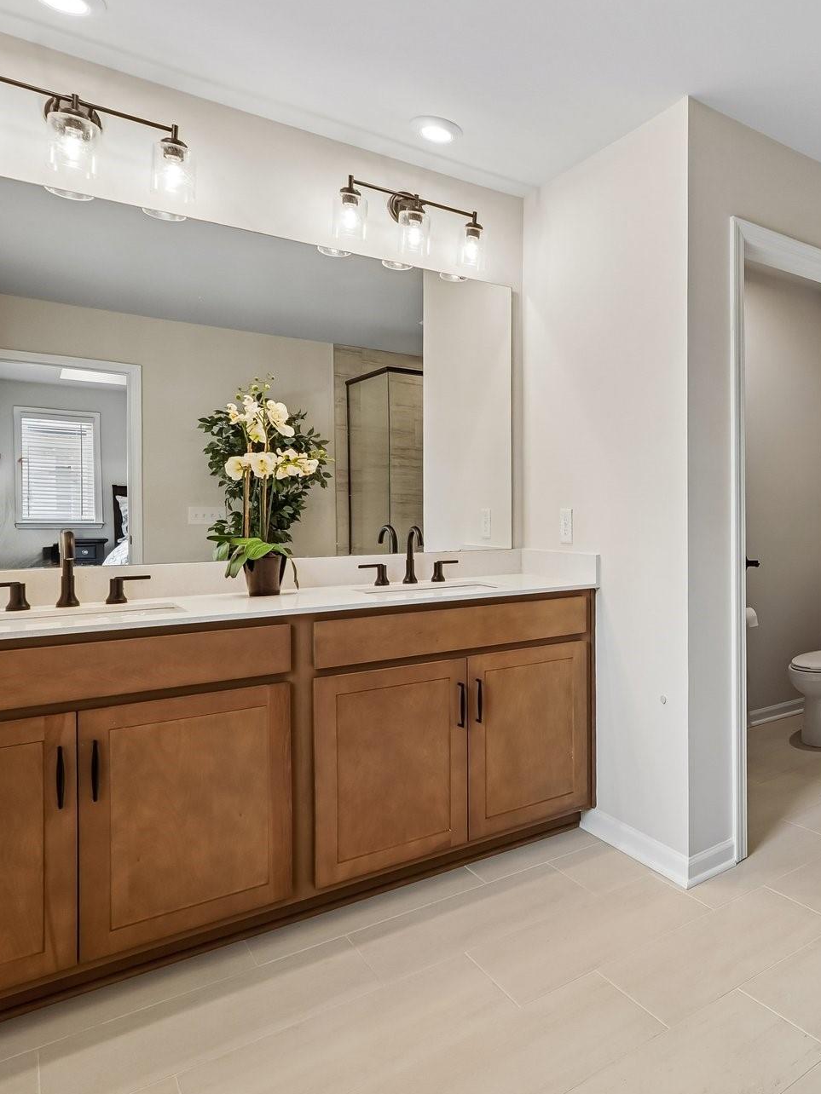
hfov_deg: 51.4
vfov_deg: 73.9
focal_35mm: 23
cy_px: 523
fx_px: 727
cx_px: 750
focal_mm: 10
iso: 400
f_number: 8
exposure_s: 1/15
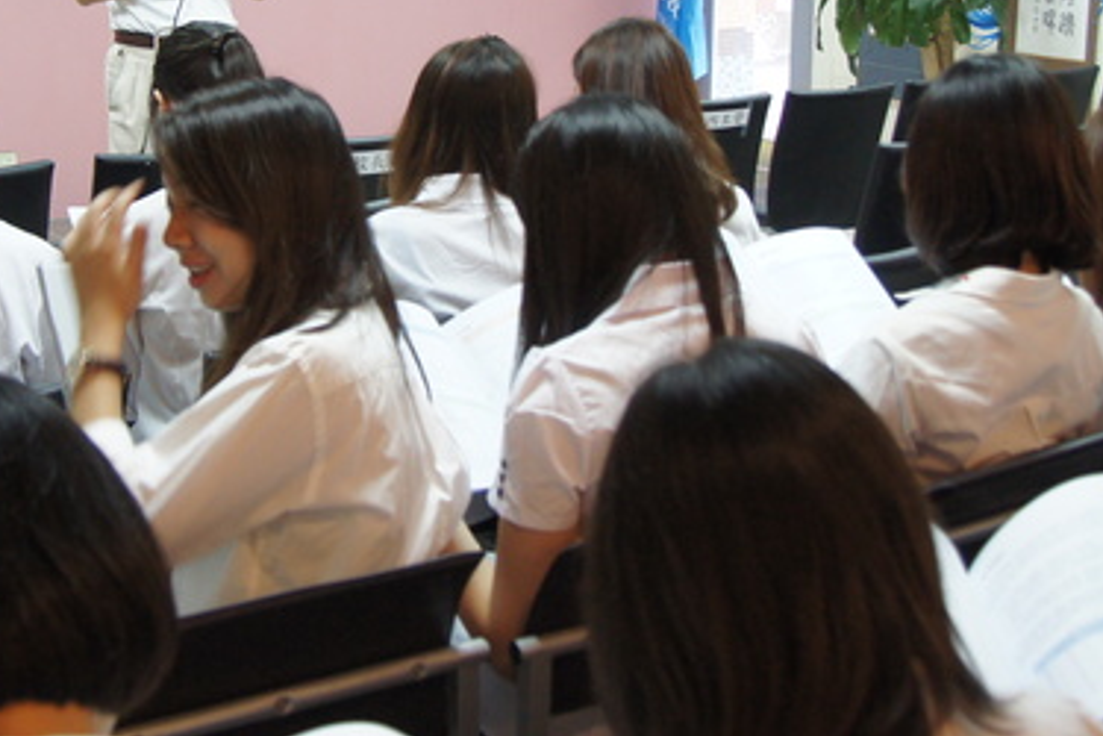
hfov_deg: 35.3
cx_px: 374
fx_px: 1716
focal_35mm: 56
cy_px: 103
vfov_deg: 23.7
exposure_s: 1/40
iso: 640
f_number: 3.5
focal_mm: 20
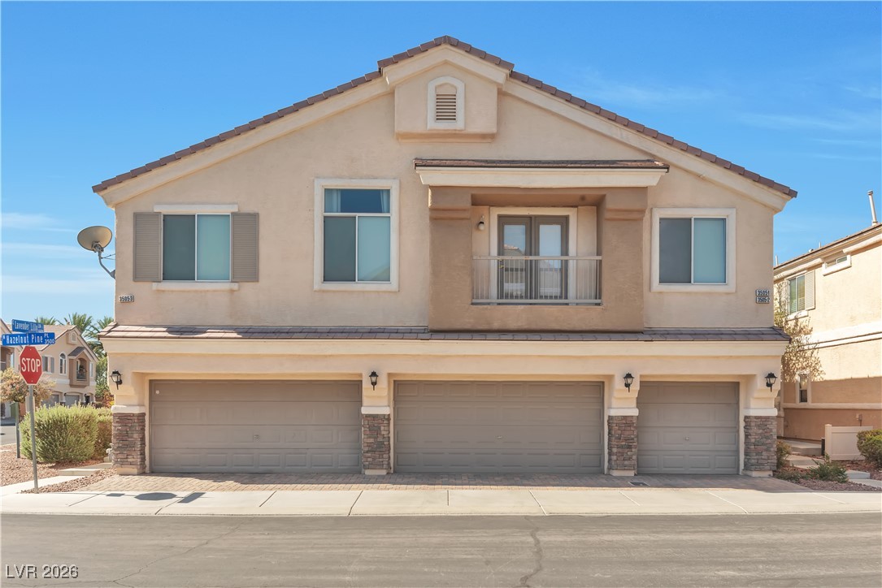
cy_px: 294
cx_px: 441
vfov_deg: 45.0
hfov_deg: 63.6
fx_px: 711
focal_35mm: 29
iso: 100
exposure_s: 1/100
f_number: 10
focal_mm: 29
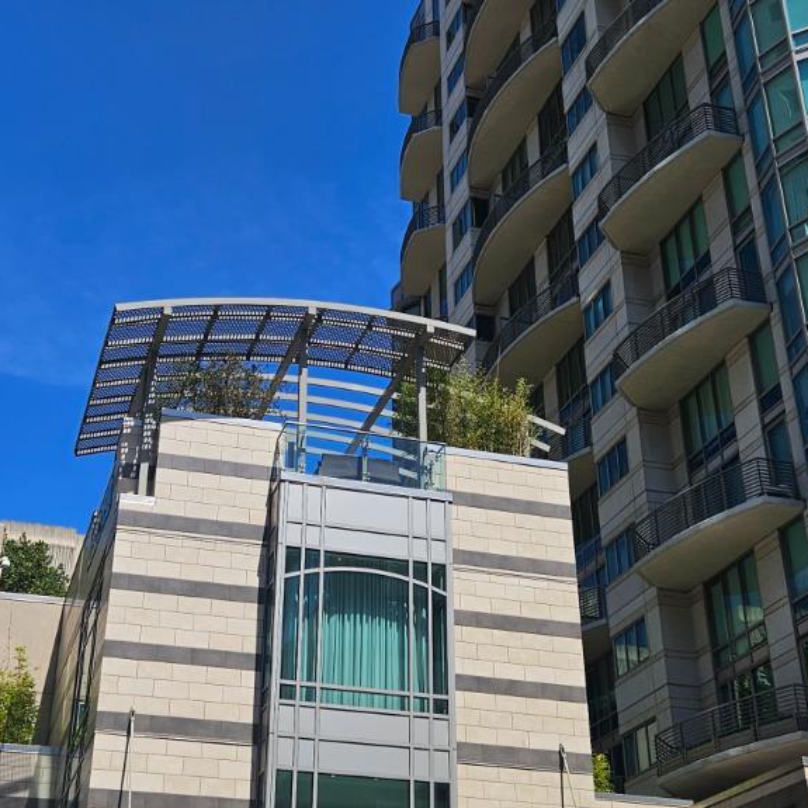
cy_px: 341
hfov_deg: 32.2
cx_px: 351
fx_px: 1400
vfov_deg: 32.1
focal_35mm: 53
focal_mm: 5.4
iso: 25
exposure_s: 1/2890
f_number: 1.8
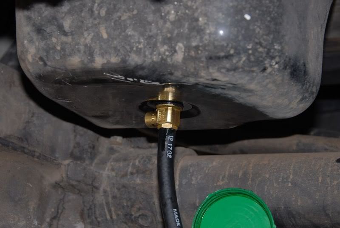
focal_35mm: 93
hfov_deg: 21.9
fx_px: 880
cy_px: 114
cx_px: 170
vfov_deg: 14.8
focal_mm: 62
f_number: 6.3
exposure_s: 1/100
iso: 100
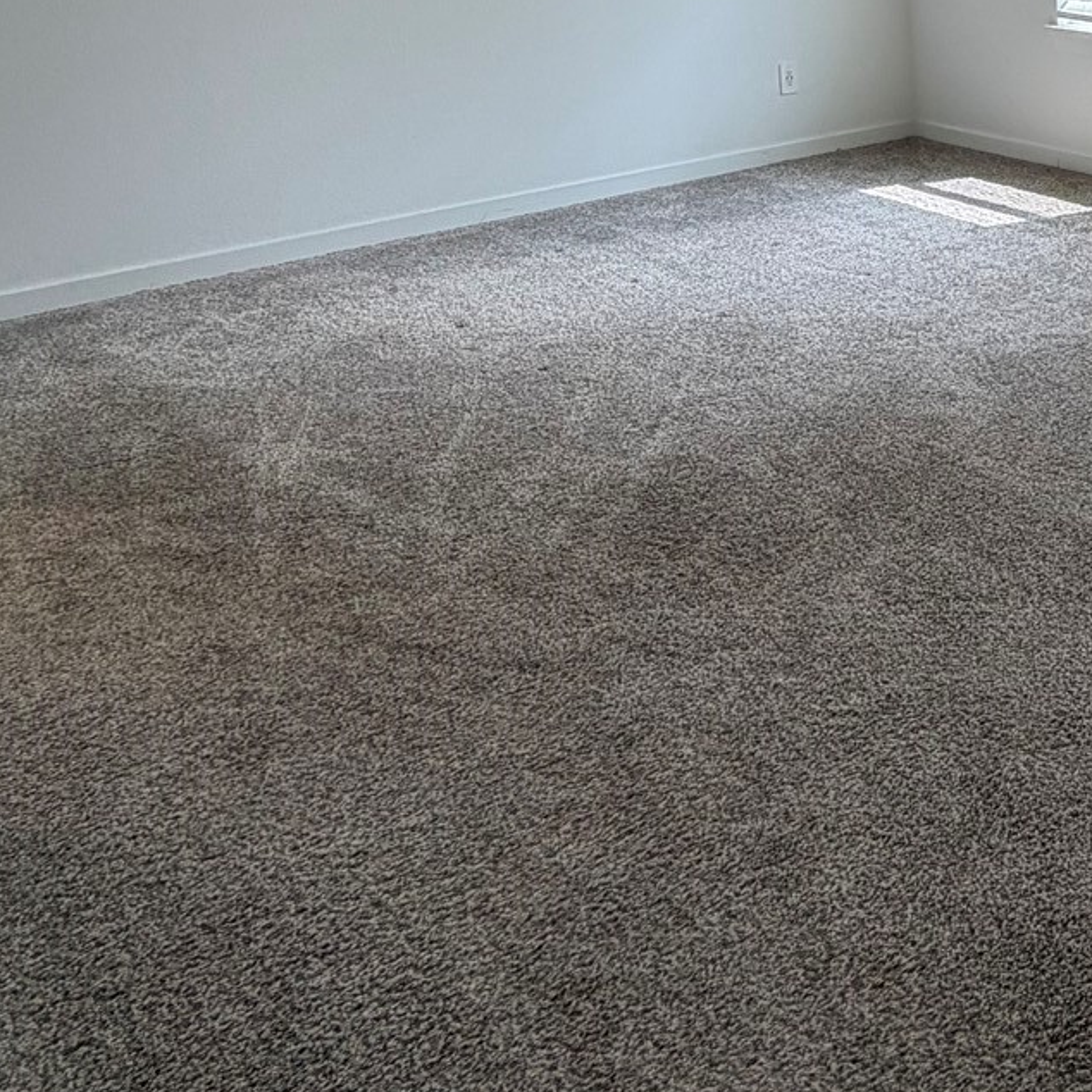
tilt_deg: -11.6
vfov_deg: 39.1
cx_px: 1278
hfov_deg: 34.4
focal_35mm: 40
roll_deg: -0.8
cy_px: 122
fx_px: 1428
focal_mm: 2.22
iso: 125
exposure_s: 1/120
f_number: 2.2
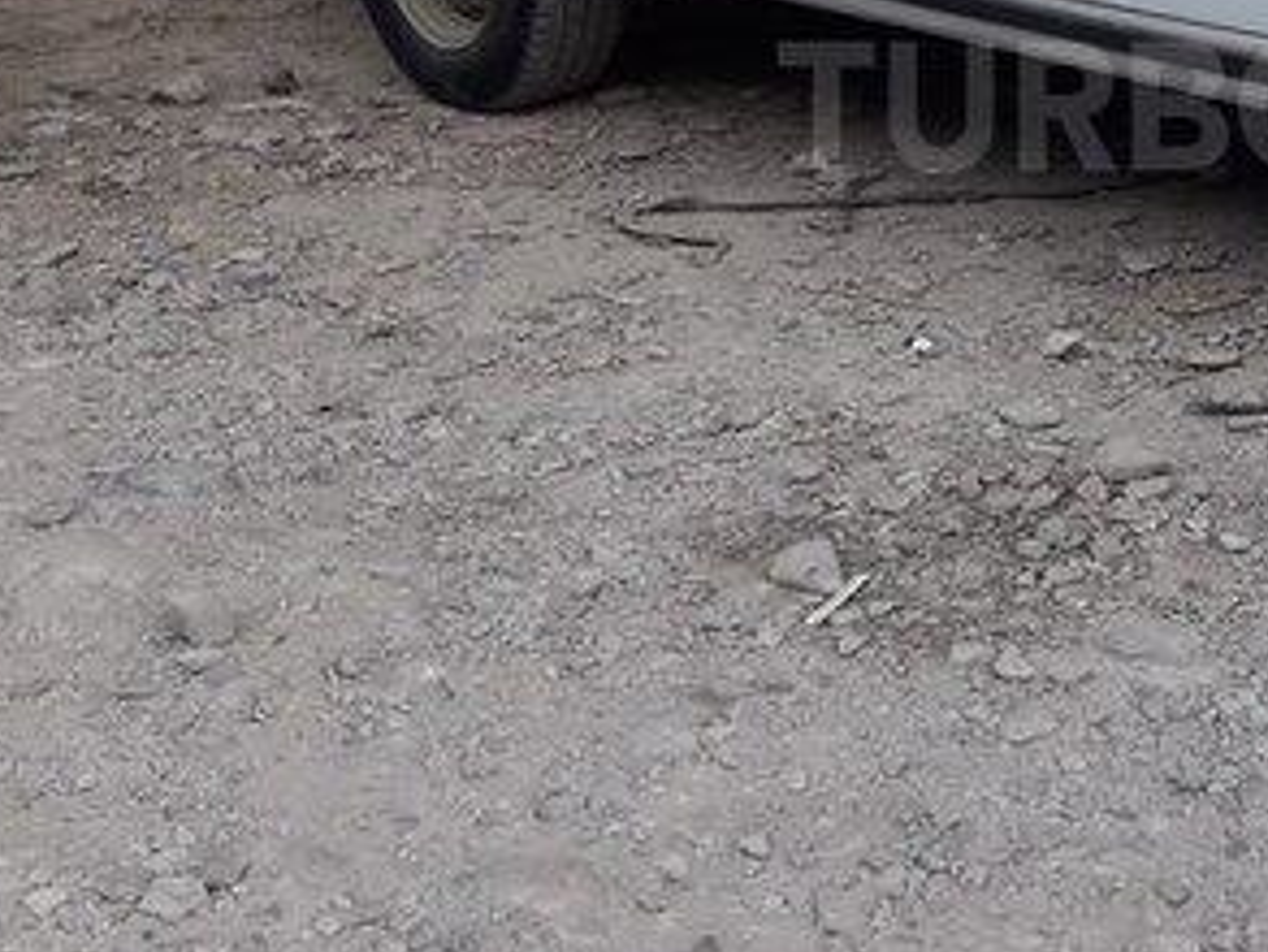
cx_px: 1220
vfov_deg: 22.8
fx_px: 2309
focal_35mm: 63
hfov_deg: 29.0
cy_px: 106
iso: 40
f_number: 1.9
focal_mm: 3.7
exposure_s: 1/160
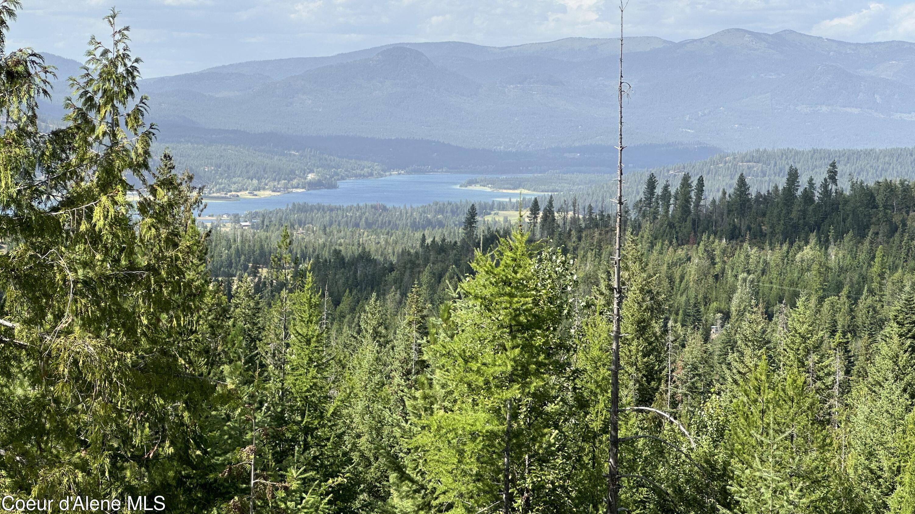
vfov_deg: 14.4
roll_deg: -1.8
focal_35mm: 84
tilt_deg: -2.8
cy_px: 192
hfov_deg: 25.3
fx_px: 2038
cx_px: 458
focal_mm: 9
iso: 32
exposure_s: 1/602
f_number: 2.8
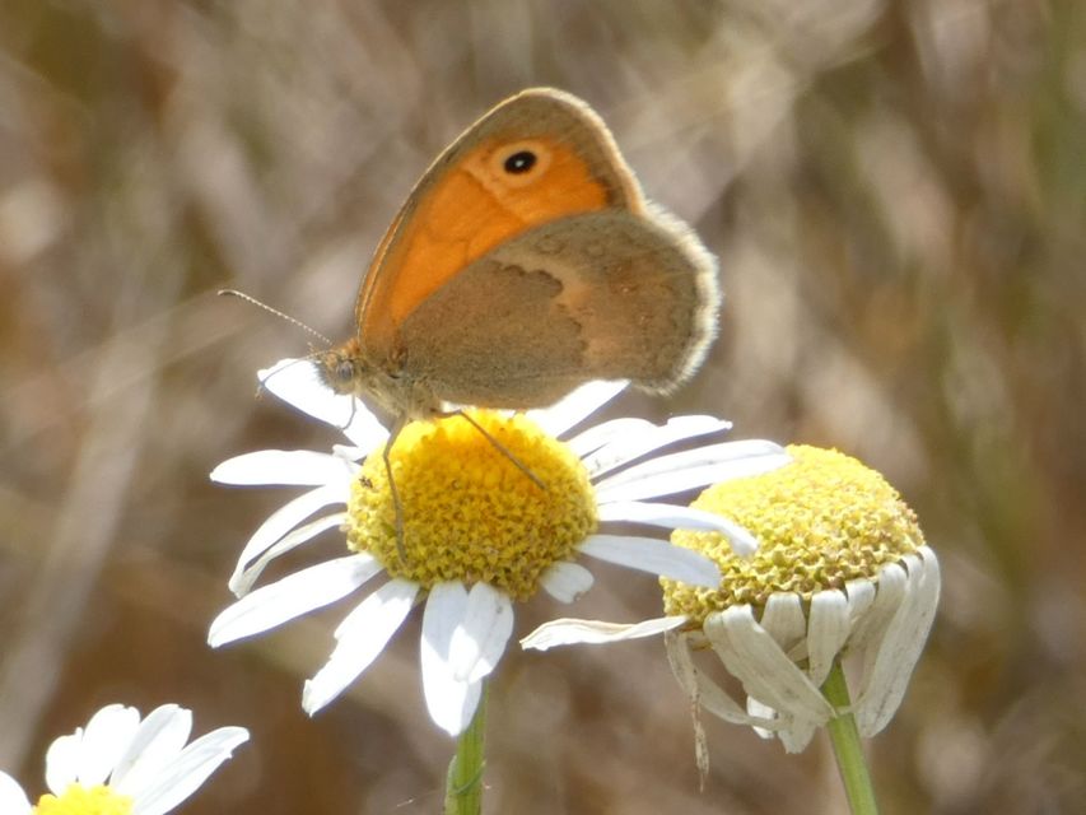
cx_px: 543
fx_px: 6621
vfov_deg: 7.0
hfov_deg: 9.4
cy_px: 408
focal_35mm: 211
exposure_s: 1/125
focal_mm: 37.8
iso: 80
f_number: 5.5
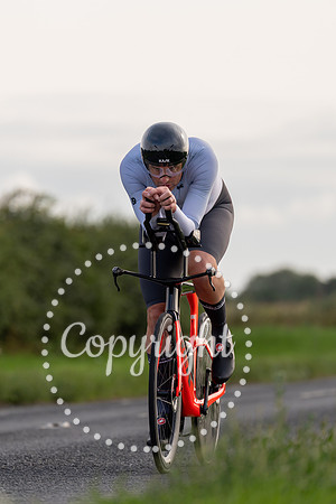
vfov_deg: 7.2
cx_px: 139
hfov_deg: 4.8
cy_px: 245
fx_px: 3987
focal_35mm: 285
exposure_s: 1/1000
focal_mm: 185
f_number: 3.2
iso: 100
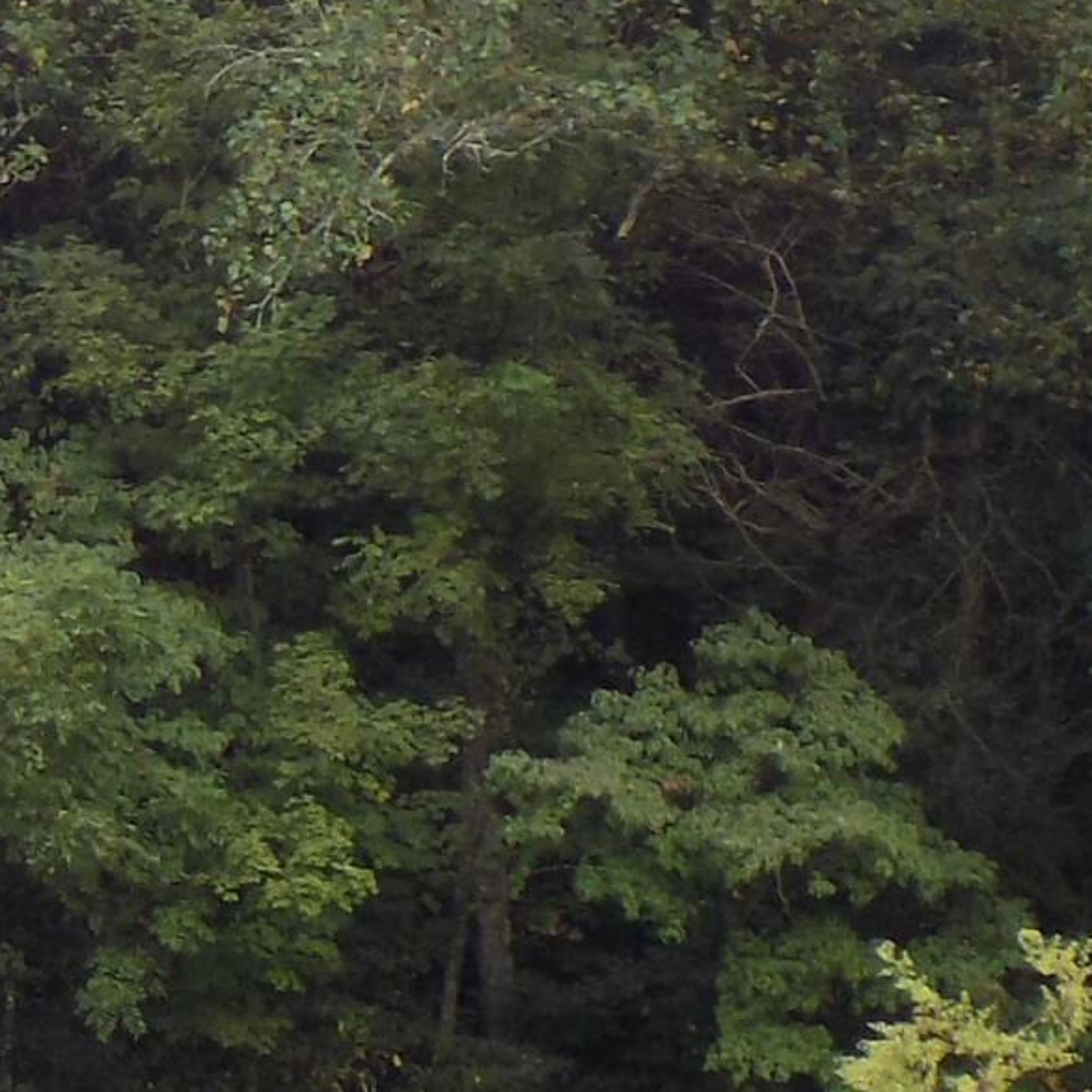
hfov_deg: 4.9
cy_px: 1237
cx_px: -1310
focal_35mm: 353
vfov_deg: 4.9
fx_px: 12599
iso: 80
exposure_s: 1/100
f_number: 4.3
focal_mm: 13.9
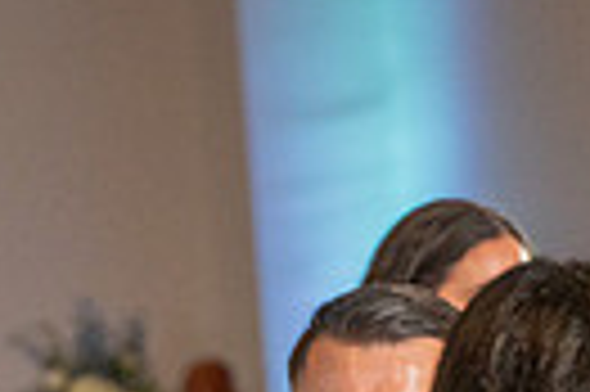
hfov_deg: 6.6
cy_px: 845
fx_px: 5074
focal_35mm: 310
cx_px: 45
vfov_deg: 4.4
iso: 1600
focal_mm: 70
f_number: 2.8
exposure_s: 1/200
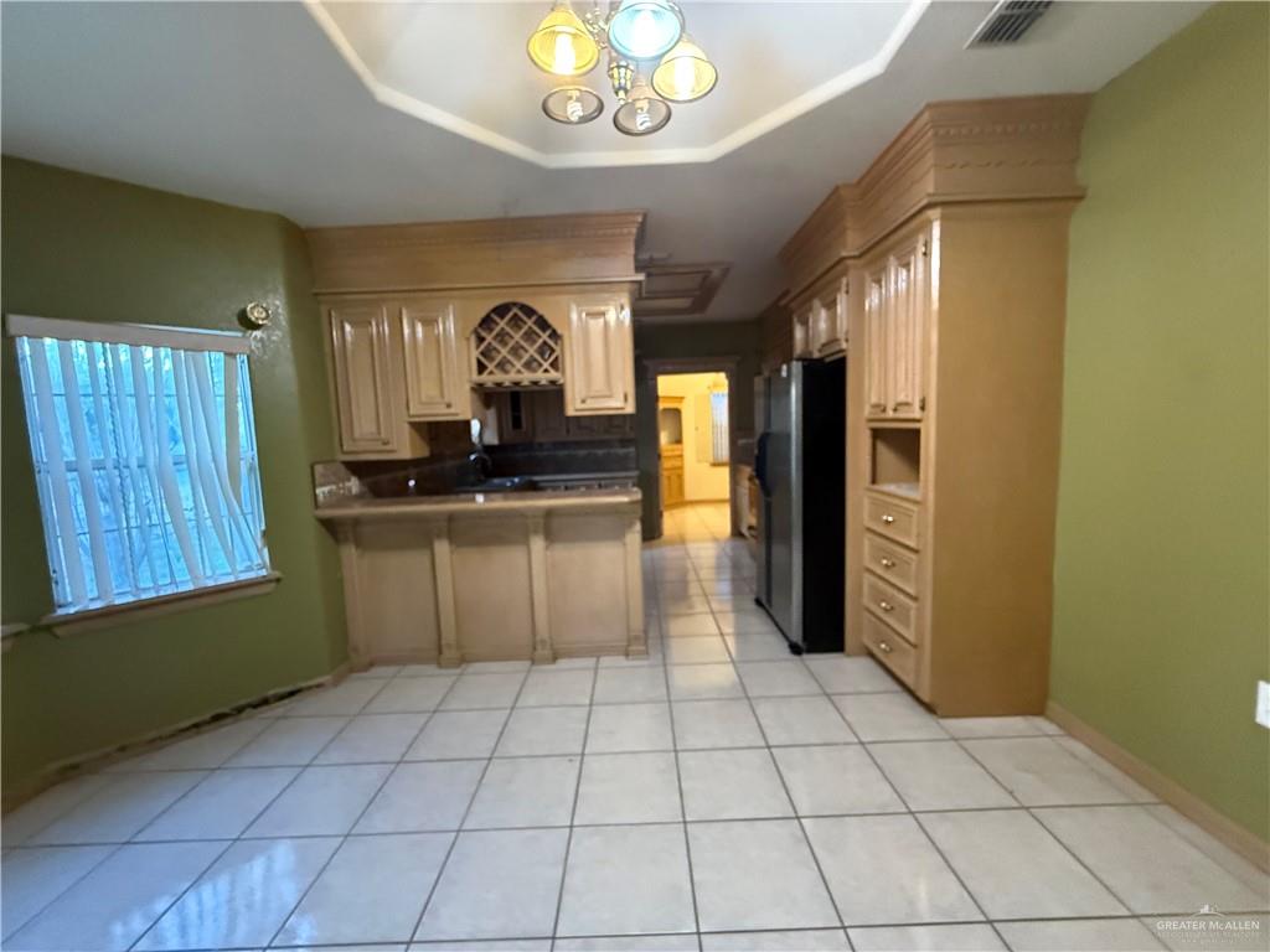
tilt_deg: -5.5
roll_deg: +2.7
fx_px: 514
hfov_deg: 102.1
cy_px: 476
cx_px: 635
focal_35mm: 14
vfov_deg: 85.7
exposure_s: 1/60
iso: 1000
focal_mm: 2.22
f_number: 2.2
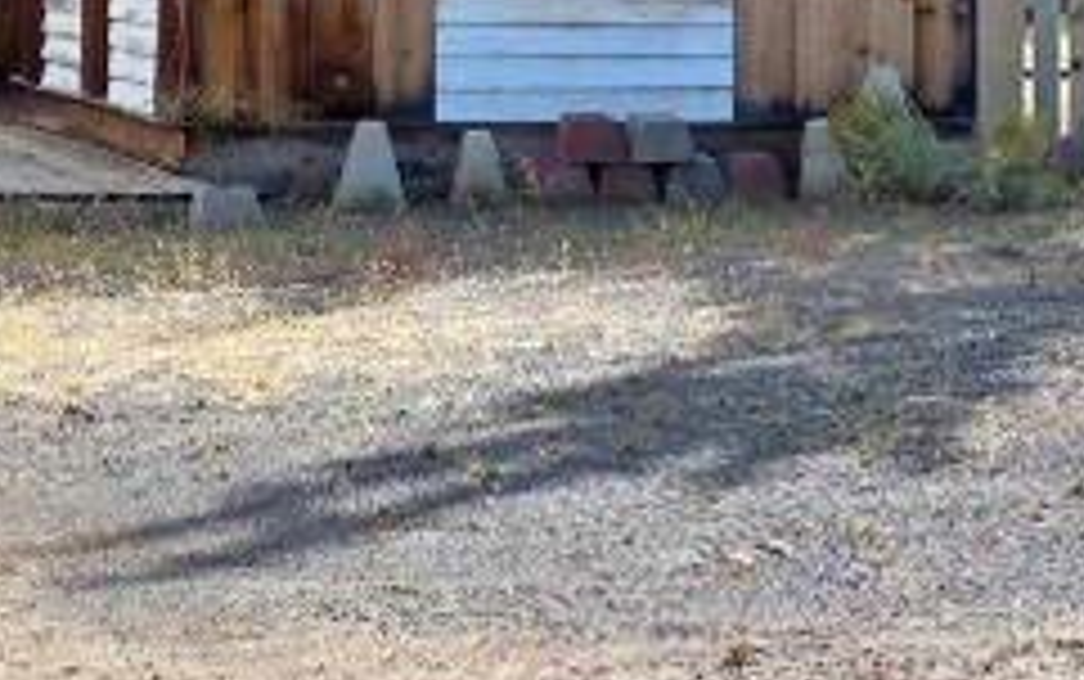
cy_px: -275
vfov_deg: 9.5
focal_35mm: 135
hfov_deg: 15.4
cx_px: 252
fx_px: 3991
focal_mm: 8.7
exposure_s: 1/400
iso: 125
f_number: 4
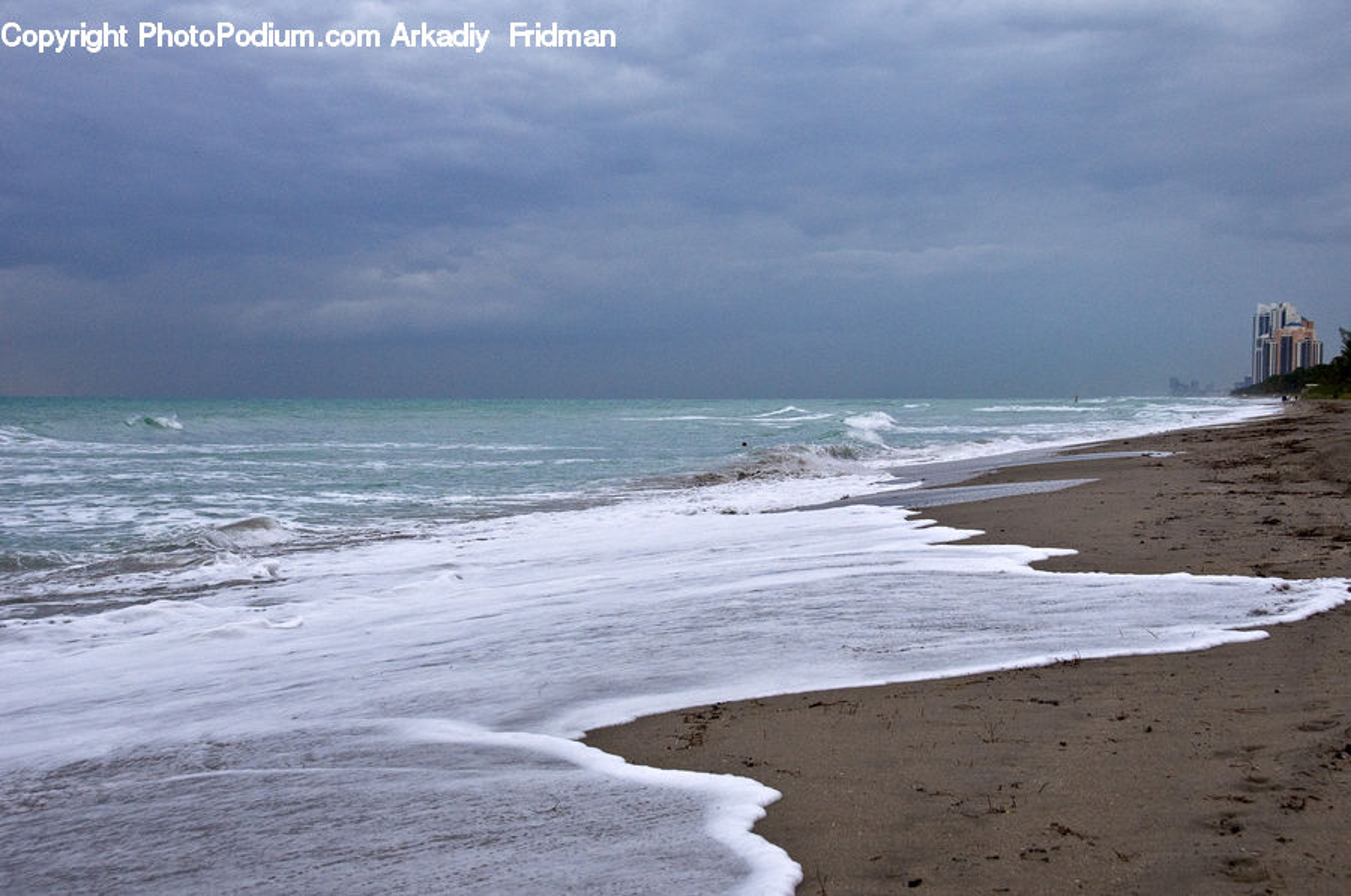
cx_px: 676
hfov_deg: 33.4
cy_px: 448
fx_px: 2248
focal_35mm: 60
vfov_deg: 22.5
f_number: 7.1
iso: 400
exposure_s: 1/800
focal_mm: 40
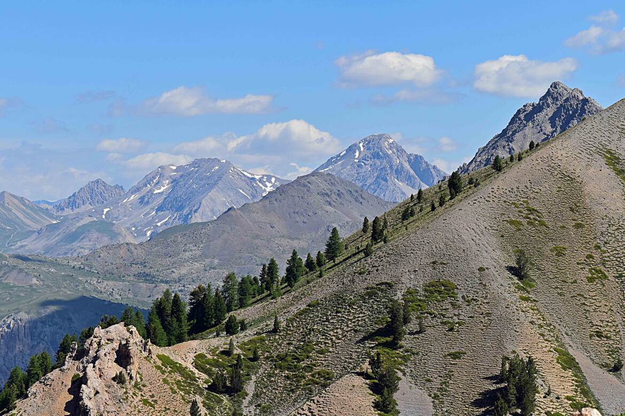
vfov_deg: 10.8
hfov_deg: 16.1
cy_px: 208
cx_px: 312
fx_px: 2213
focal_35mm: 128
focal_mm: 85
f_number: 11
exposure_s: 1/500
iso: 400
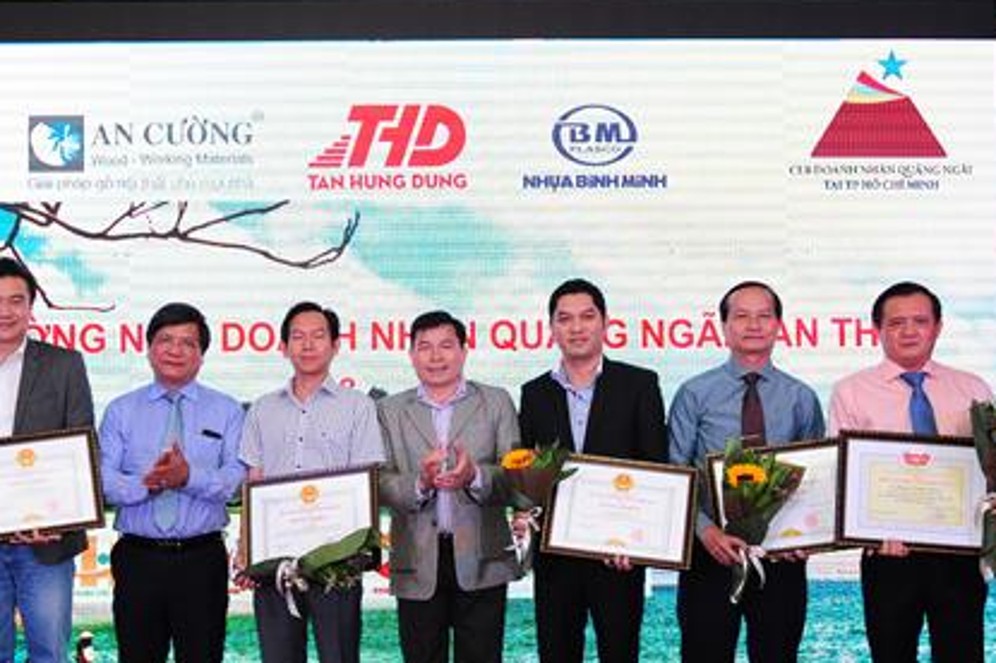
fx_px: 1493
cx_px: 379
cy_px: 473
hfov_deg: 36.7
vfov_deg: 24.8
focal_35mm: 54
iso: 800
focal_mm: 28
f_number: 6.3
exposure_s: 1/200
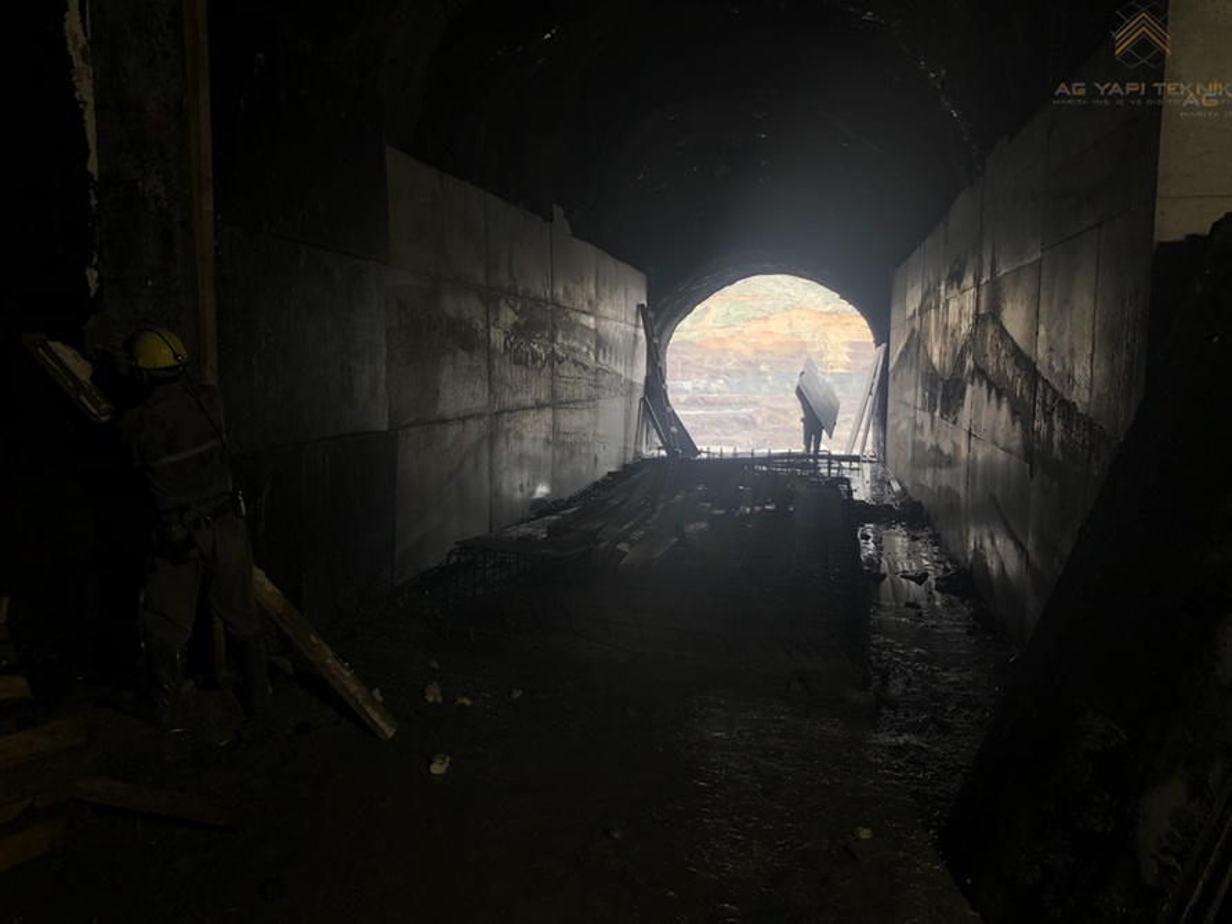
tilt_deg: -5.3
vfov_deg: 49.7
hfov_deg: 63.4
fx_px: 997
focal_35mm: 28
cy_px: 462
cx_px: 616
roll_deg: -0.5
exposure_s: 1/100
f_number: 1.8
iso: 64
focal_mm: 4
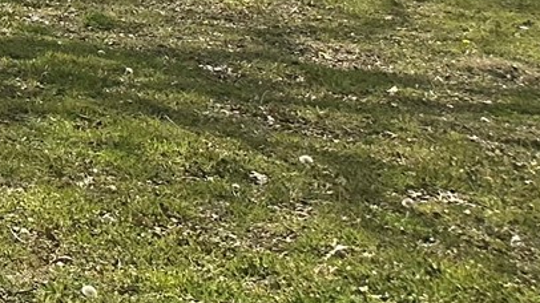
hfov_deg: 12.3
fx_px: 1889
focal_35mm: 132
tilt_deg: +11.9
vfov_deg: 7.9
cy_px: -602
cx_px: -809
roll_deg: -2.4
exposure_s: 1/6623
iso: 80
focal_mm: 6.86
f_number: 1.78
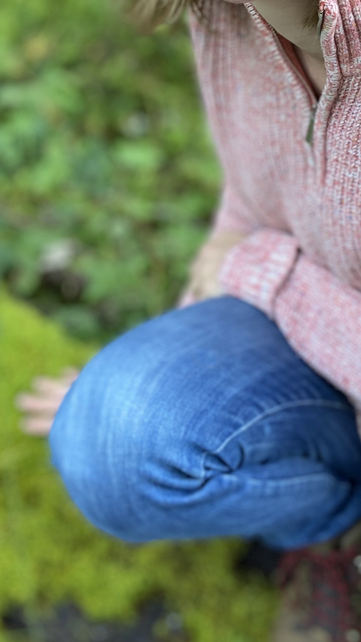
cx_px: 203
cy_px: 181
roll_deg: -3.5
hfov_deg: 19.7
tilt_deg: -32.1
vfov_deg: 33.8
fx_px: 1038
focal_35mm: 61
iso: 50
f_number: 1.8
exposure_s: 1/121
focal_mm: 4.25
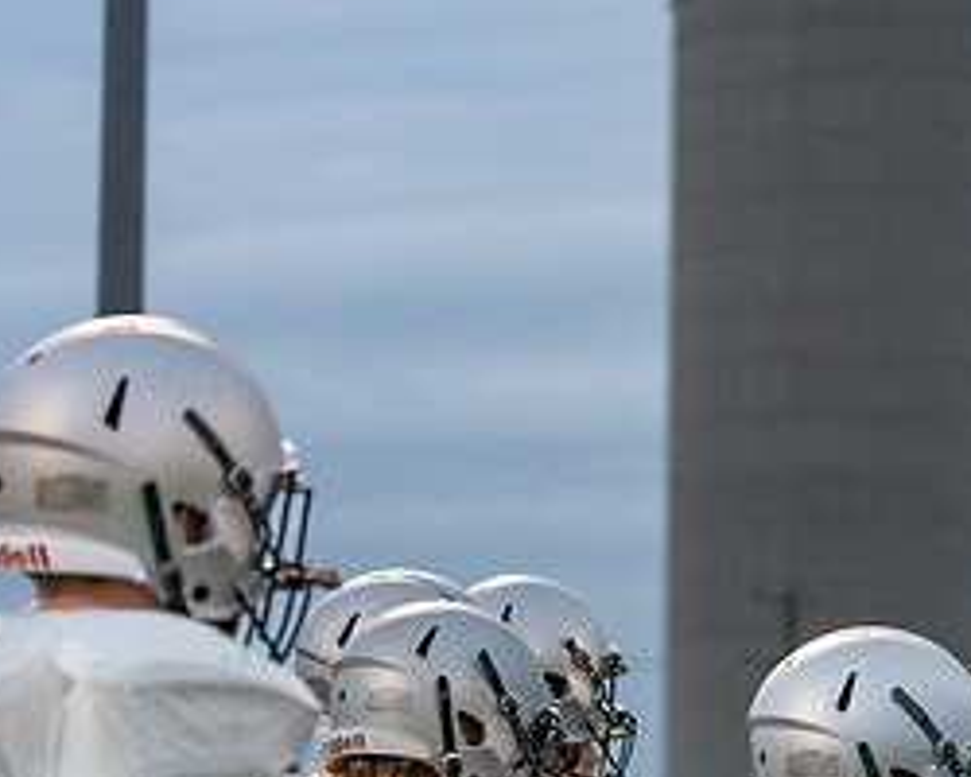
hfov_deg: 11.3
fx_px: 4828
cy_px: 654
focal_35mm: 168
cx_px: 1081
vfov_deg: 9.2
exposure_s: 1/1000
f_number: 2.8
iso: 2500
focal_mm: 70
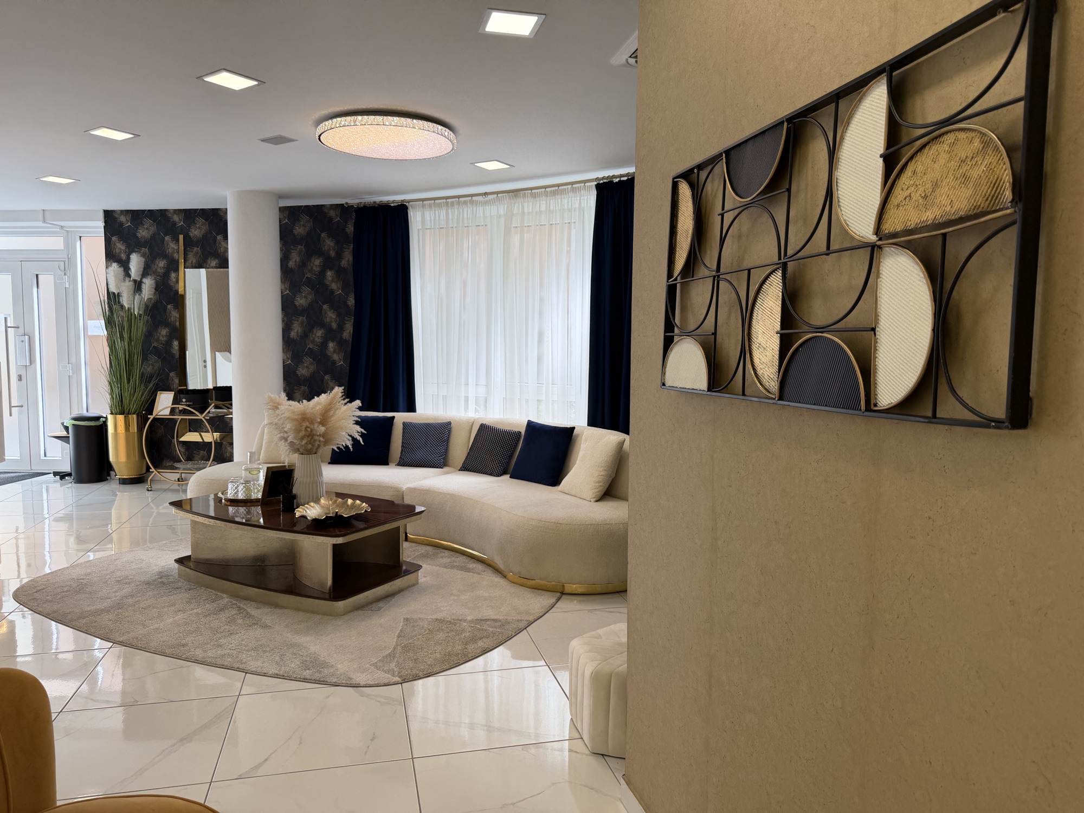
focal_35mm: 24
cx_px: 542
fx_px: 752
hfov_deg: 71.6
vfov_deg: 56.8
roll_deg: -0.5
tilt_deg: -4.7
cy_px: 406
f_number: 1.78
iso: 80
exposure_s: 1/195
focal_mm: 6.76
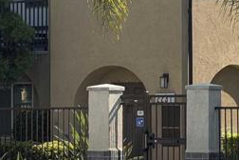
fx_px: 1348
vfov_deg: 6.8
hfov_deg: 10.1
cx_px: 230
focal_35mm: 203
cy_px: 27
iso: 100
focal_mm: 6.76
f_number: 1.78
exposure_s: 1/2273
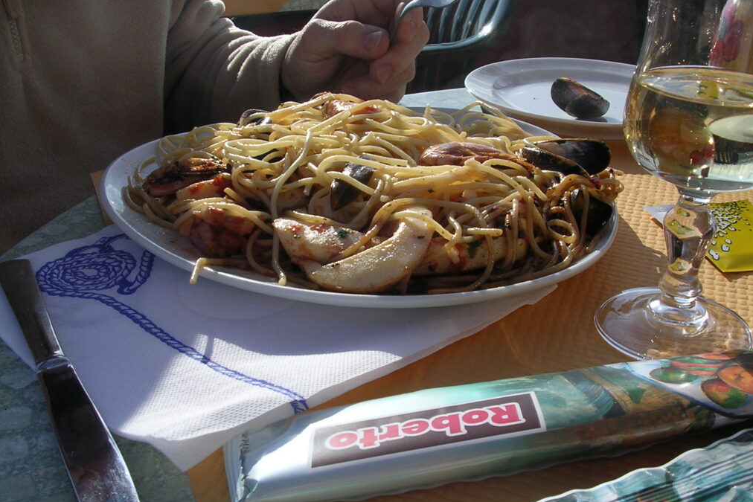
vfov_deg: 33.4
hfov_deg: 48.5
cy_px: 249
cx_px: 380
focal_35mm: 40
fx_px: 837
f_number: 5.6
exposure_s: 1/410
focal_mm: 5.8
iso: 100
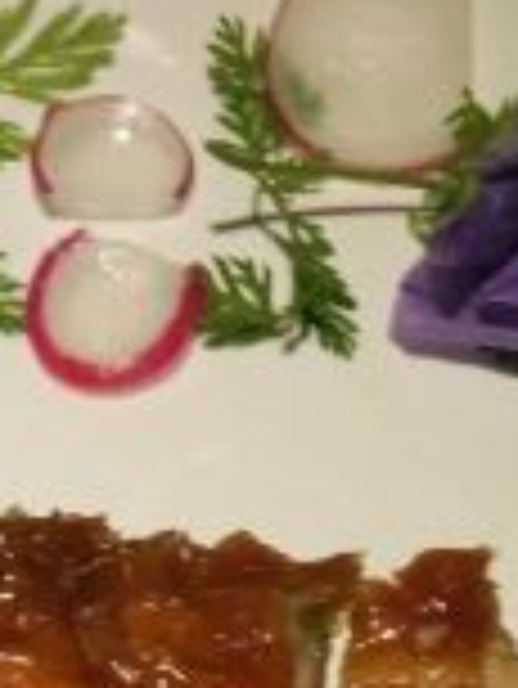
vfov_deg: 19.4
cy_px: 796
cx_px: -52
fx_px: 1913
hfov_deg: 15.0
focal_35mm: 96
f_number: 2.2
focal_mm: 3.66
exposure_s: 1/33.3
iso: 103
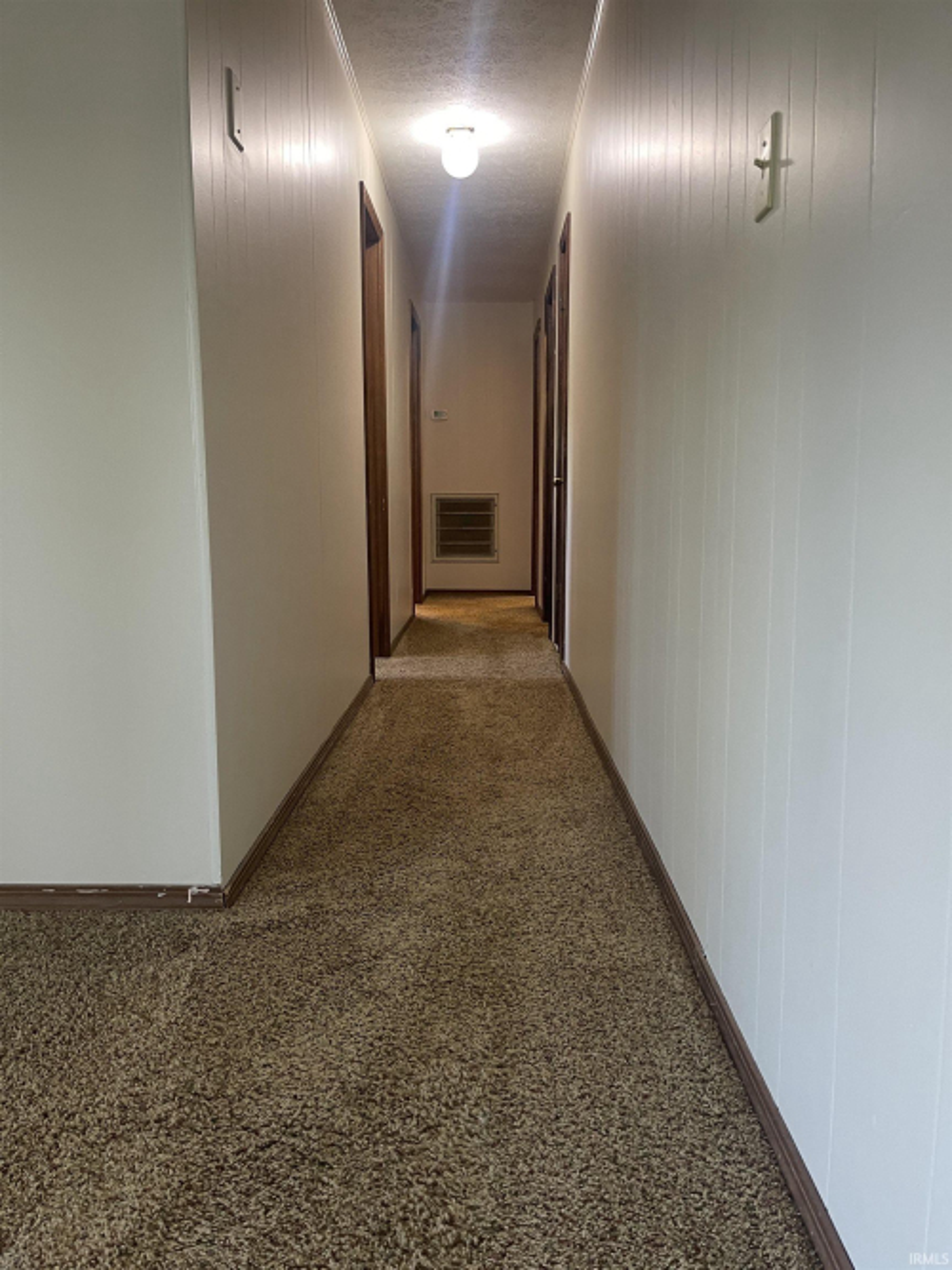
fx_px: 917
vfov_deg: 69.4
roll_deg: -0.1
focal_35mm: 25
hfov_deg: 54.9
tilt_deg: -7.5
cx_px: 476
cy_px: 635
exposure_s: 1/60
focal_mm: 5.1
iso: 320
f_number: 1.6
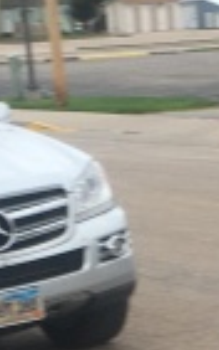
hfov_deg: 7.5
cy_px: 519
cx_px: 209
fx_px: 1663
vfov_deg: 11.6
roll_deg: -2.0
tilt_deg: -19.7
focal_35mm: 174
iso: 25
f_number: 2.2
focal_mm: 4.15
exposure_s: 1/202
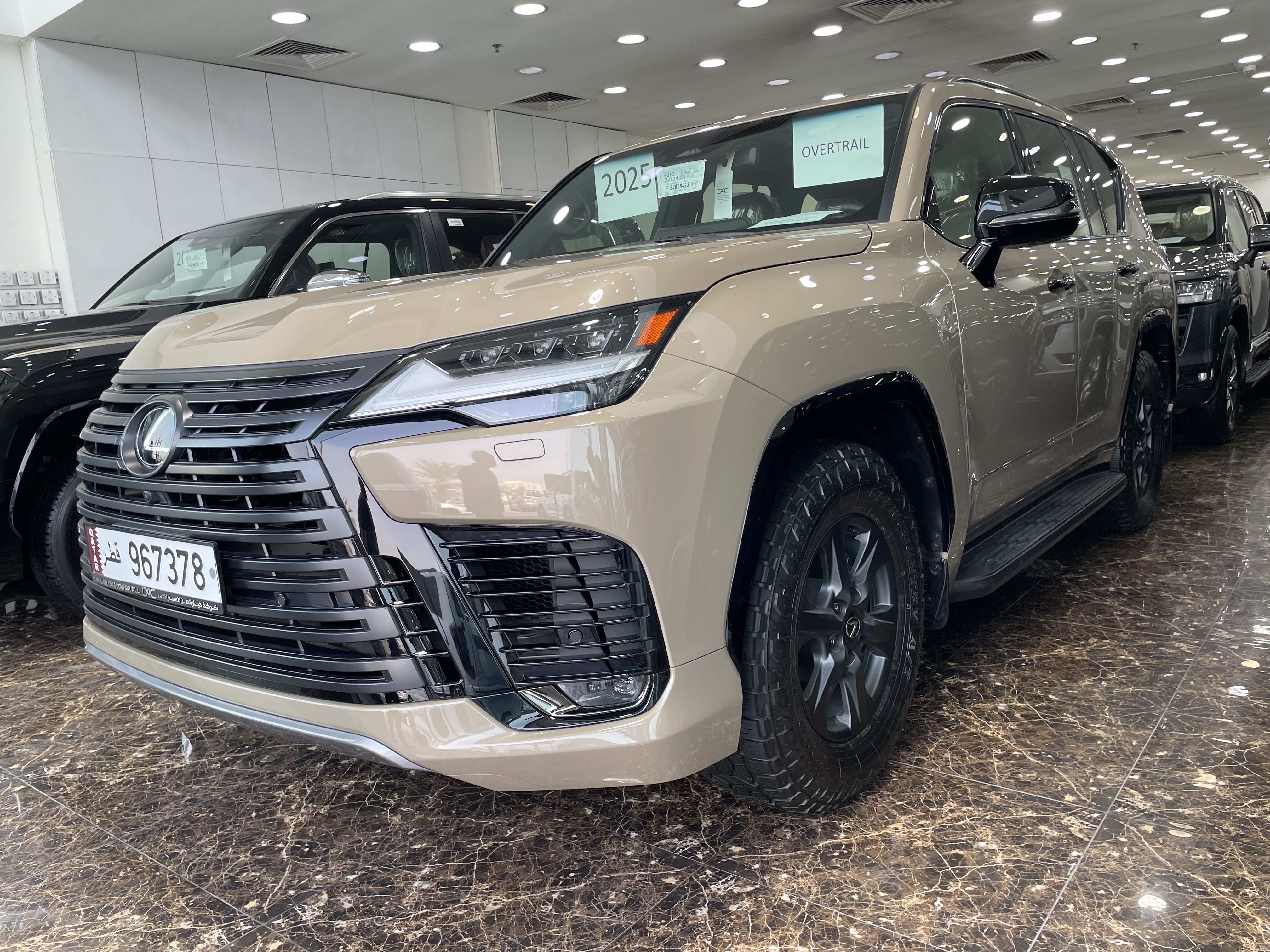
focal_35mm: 26
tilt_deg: -10.7
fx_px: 954
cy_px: 476
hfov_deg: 67.3
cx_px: 635
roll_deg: +4.2
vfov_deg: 53.1
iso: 40
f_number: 1.6
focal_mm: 4.2
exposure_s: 1/121
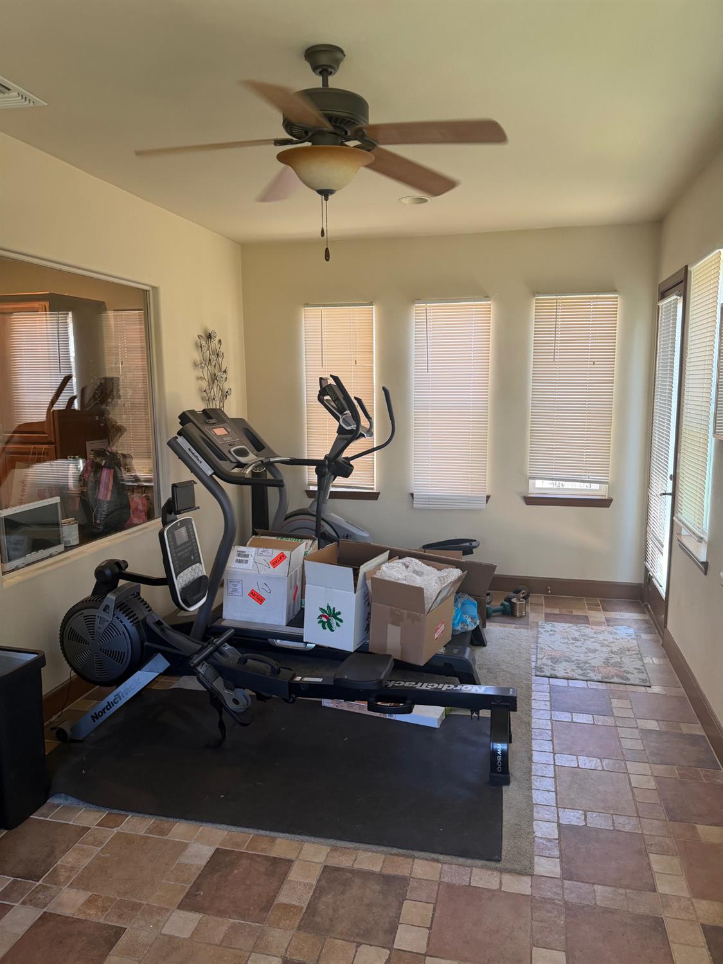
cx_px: 362
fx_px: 668
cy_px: 482
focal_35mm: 24
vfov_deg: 71.6
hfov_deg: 56.8
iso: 200
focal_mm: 6.76
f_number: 1.78
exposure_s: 1/94
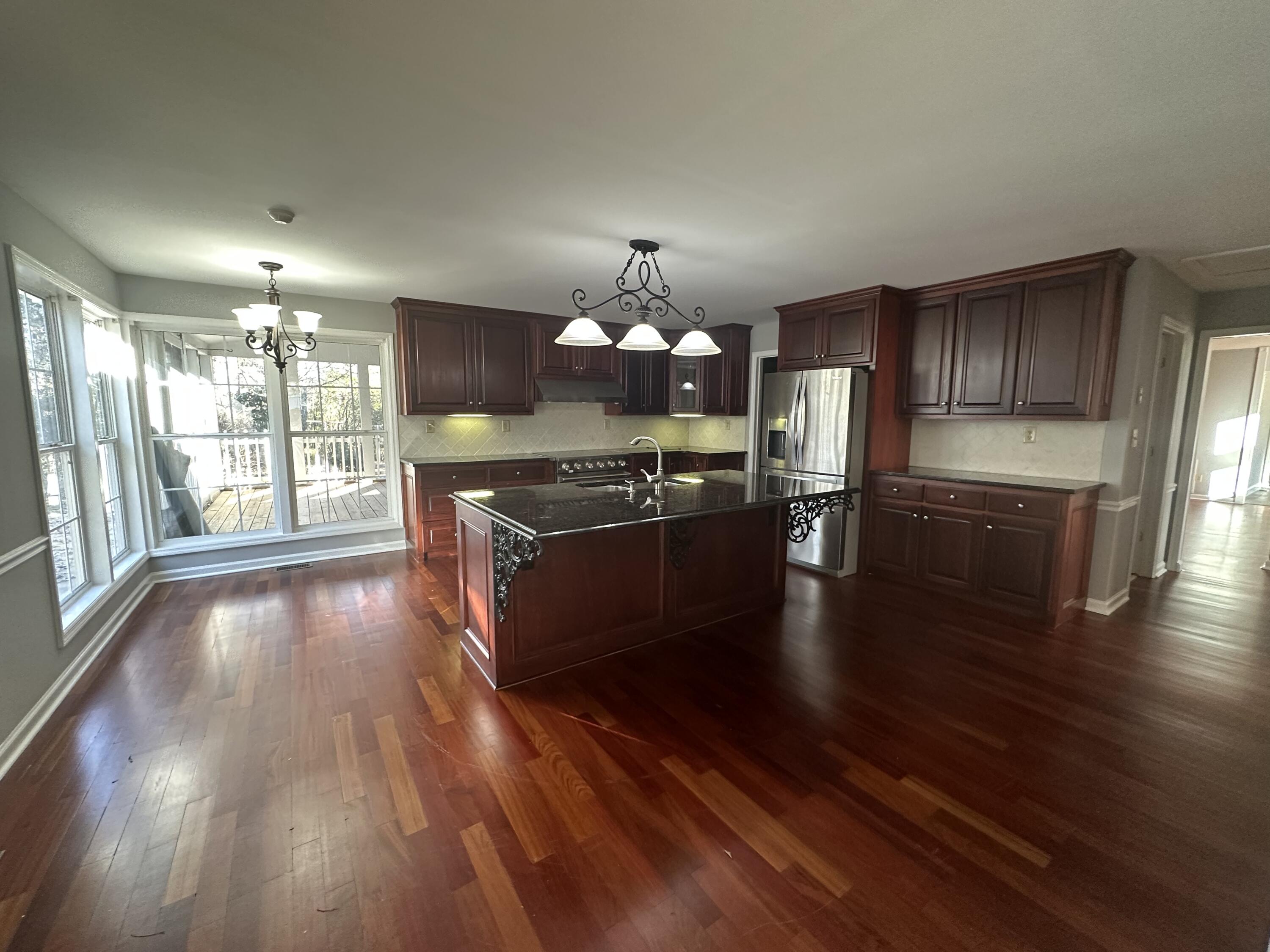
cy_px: 476
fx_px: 514
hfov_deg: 102.1
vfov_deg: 85.7
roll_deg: -0.6
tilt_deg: -6.6
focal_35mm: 14
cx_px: 635
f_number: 2.2
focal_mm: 2.22
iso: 320
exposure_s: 1/60
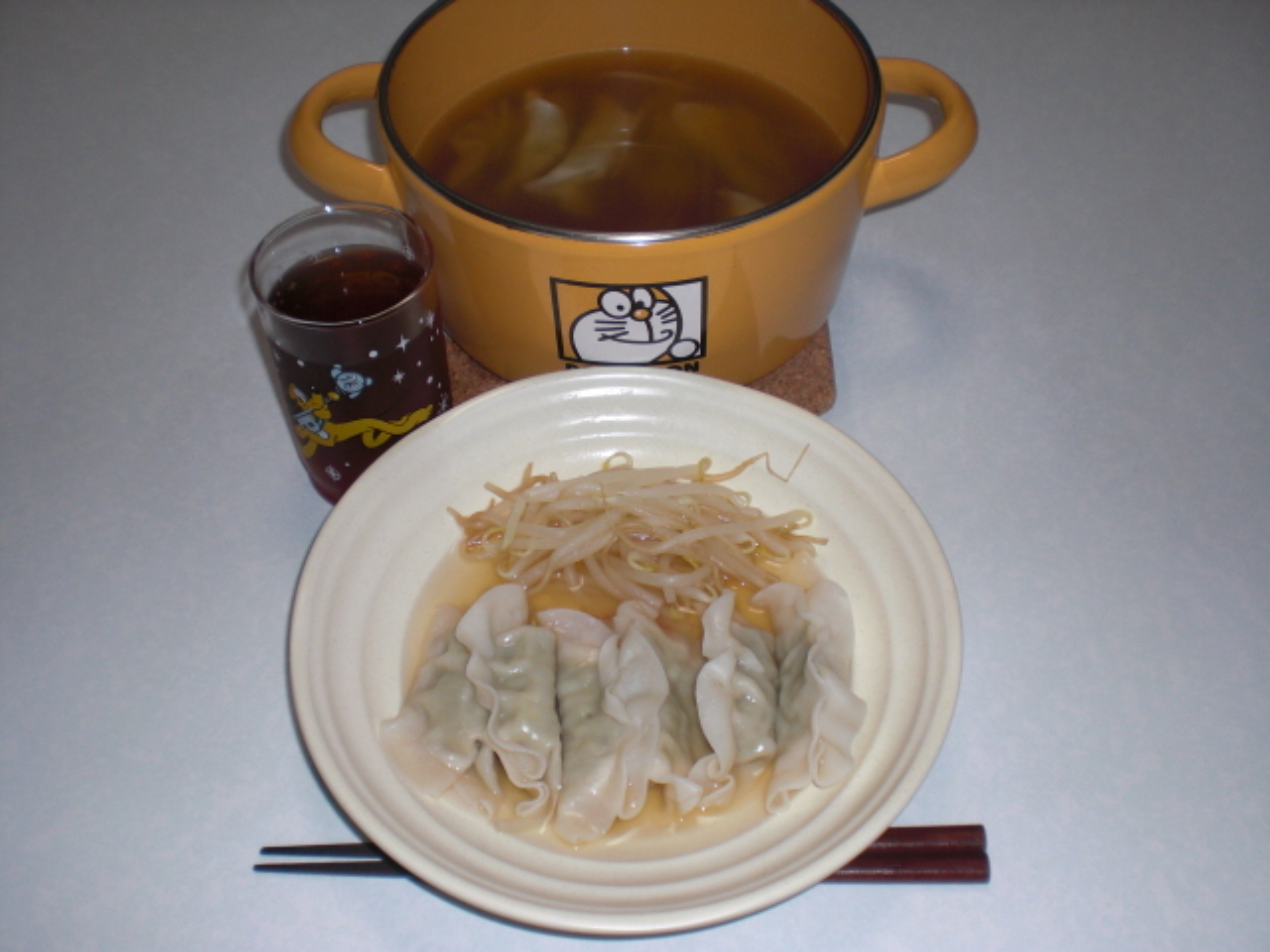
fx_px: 1394
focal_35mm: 38
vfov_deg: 37.7
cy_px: 476
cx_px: 635
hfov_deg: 49.0
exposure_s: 1/60
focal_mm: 6.3
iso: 100
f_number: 3.1
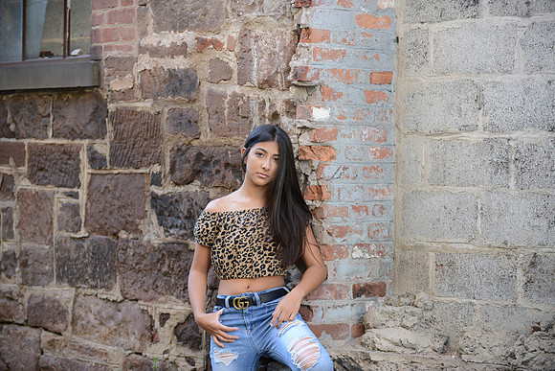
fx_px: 1696
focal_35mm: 110
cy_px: 186
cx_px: 278
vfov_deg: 12.5
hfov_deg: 18.6
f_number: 3.5
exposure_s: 1/200
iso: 500
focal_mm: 110
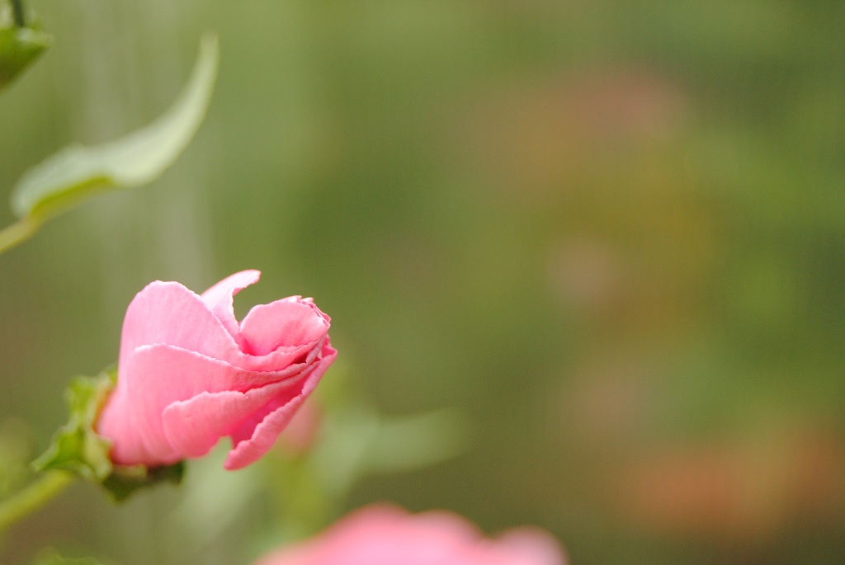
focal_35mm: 82
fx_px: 1938
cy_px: 282
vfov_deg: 16.6
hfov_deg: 24.6
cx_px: 422
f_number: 5.6
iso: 400
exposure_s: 1/250
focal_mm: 55
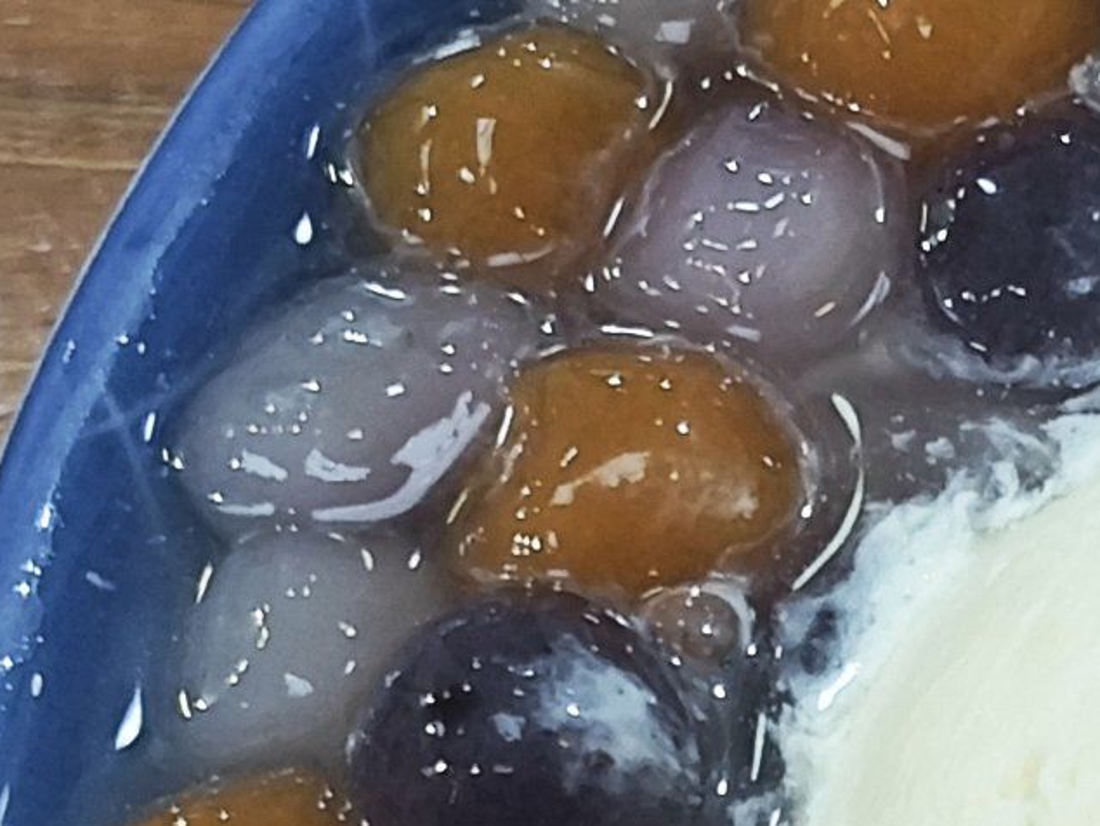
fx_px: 3147
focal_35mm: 99
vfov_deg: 14.7
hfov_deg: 16.1
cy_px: 861
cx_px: 2088
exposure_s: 1/100
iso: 320
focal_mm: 5.43
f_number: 1.8
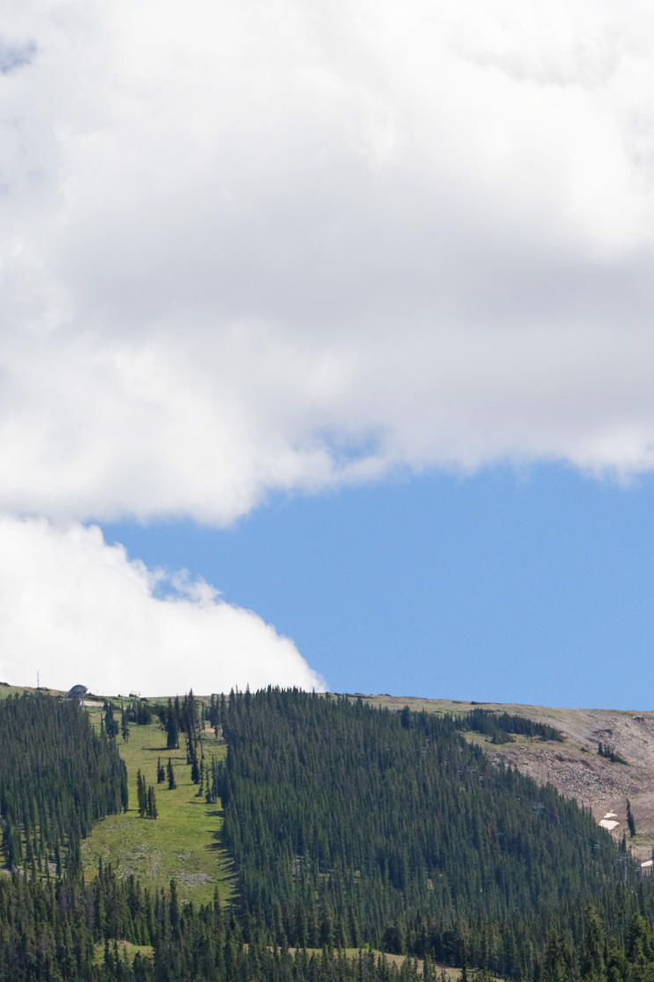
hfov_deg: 5.1
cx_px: 117
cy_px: 423
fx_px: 7307
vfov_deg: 7.7
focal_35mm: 268
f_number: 10
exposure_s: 1/1250
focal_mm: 100
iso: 500
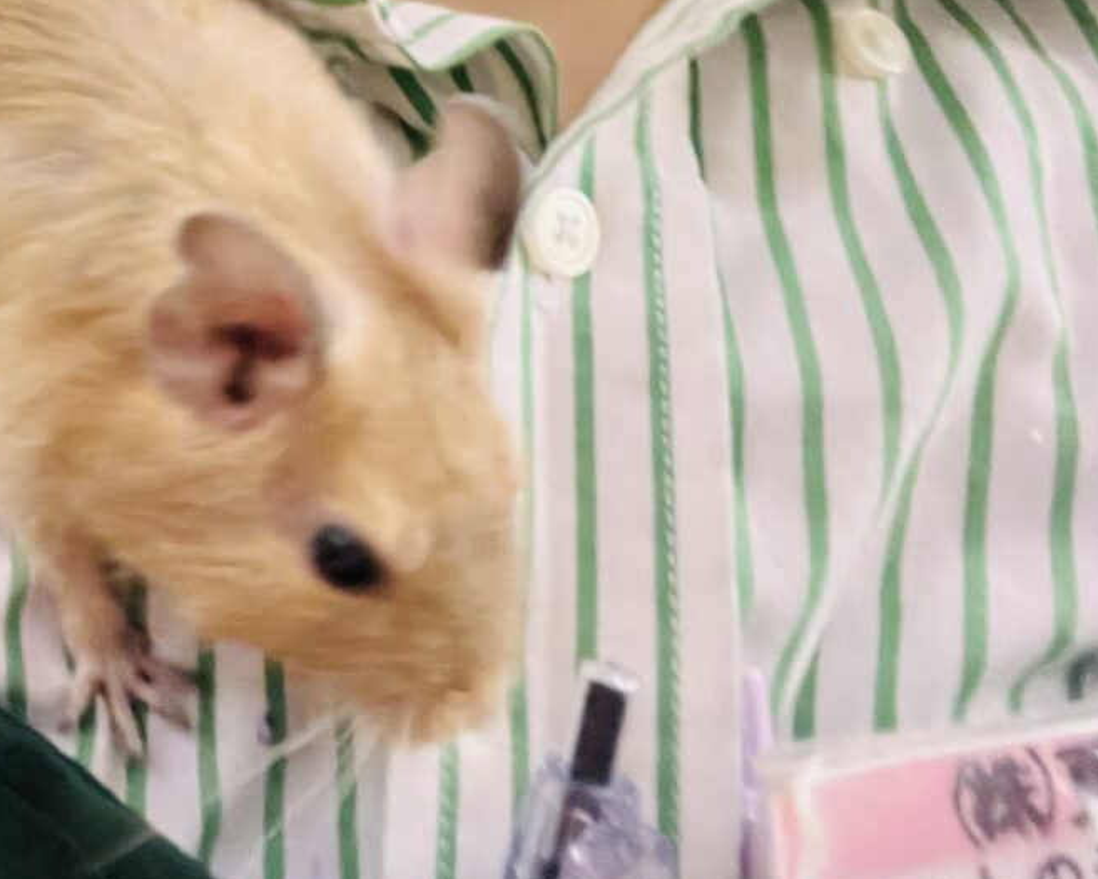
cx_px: 102
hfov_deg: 41.1
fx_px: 1333
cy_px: 211
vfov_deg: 35.6
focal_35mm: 41
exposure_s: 1/33
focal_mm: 2.71
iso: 320
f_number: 2.2
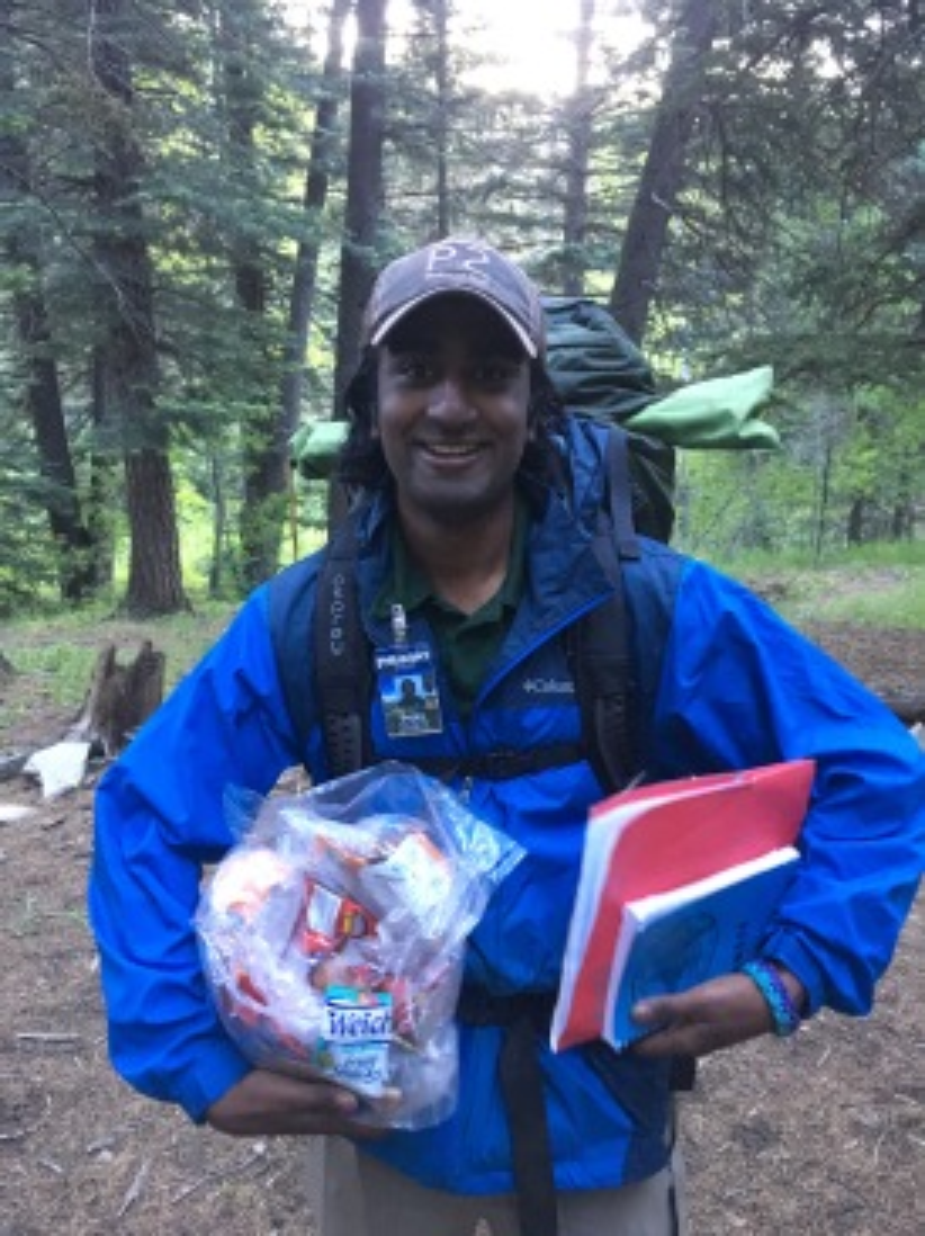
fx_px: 1034
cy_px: 618
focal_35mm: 29
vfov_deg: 61.7
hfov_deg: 48.2
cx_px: 462
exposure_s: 1/30
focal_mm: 4.15
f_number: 2.2
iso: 200
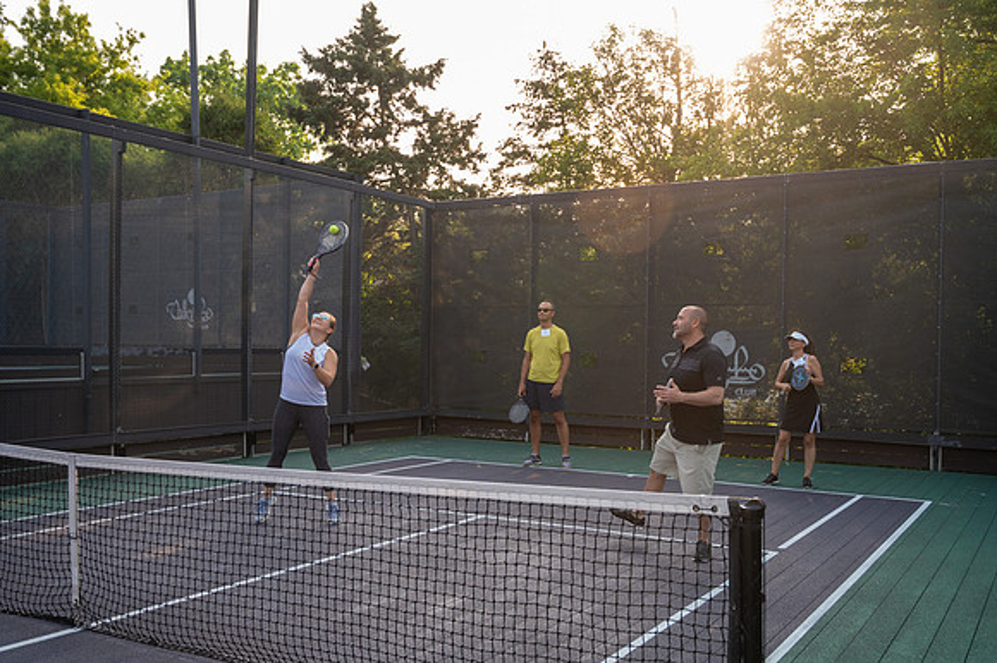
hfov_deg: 55.6
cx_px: 540
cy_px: 359
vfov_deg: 38.7
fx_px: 944
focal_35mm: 34
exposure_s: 1/500
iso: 640
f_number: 4
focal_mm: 31.5
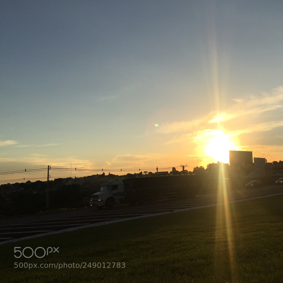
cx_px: 192
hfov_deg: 46.4
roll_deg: +2.3
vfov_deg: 47.2
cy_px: 139
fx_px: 324
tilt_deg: +6.6
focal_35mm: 35
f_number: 2.2
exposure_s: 1/3300
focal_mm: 4.15
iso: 32
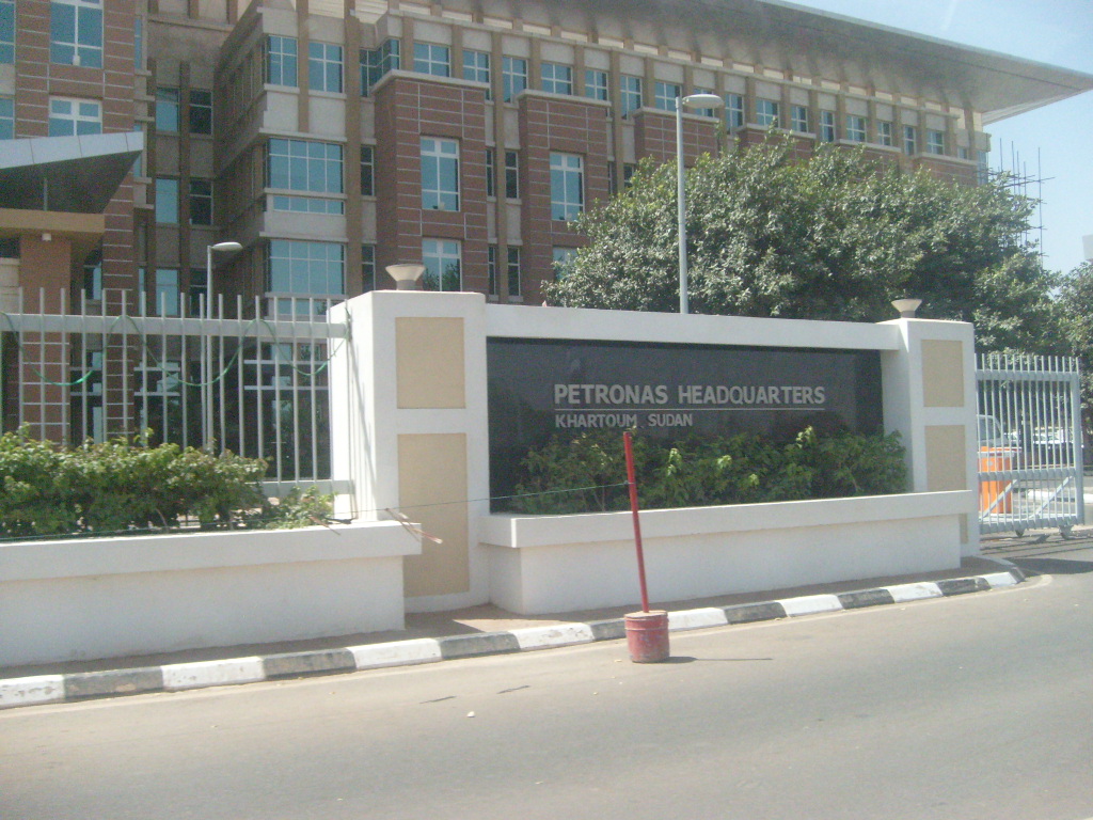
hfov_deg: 52.6
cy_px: 410
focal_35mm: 35
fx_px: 1105
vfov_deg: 40.7
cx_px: 546
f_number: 7.1
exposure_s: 1/1000
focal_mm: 5.8
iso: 400
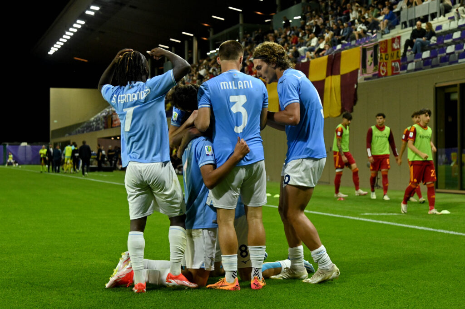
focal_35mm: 55
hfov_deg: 36.3
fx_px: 710
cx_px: 232
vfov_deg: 24.6
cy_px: 154
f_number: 4
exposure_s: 1/800
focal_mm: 55
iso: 3200
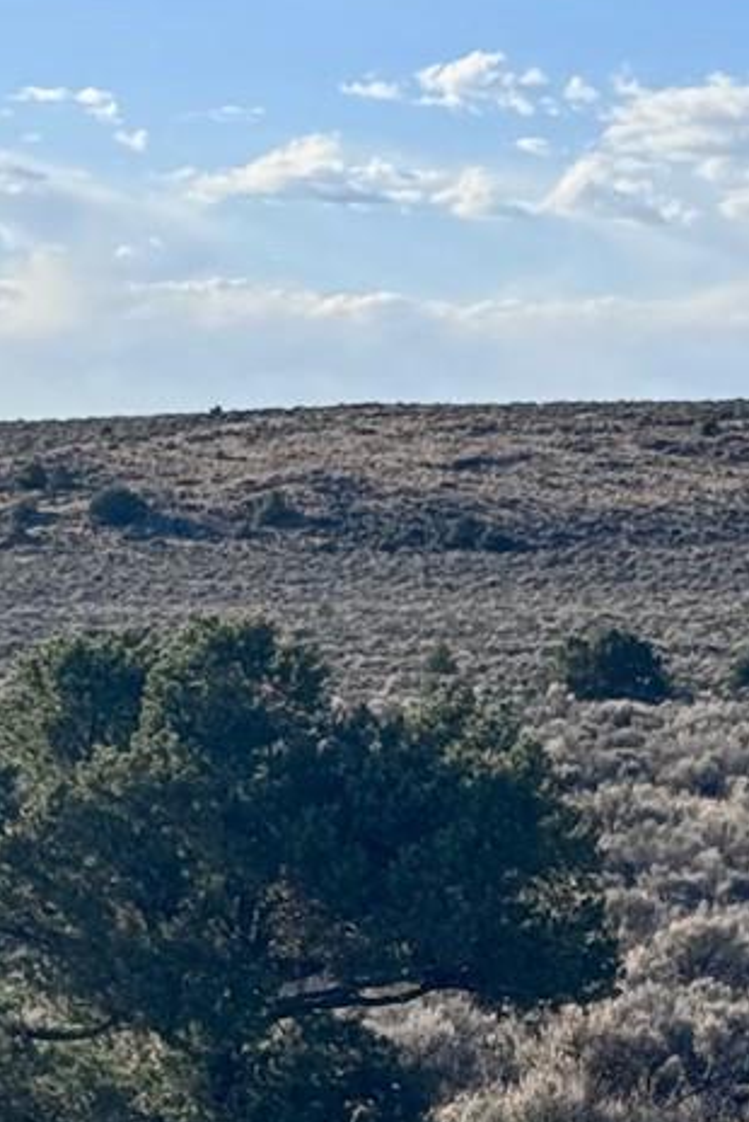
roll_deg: -3.4
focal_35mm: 172
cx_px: 575
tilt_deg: -8.9
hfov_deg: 8.0
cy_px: 1267
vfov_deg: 11.7
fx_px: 5359
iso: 64
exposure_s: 1/3096
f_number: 1.78
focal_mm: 6.76
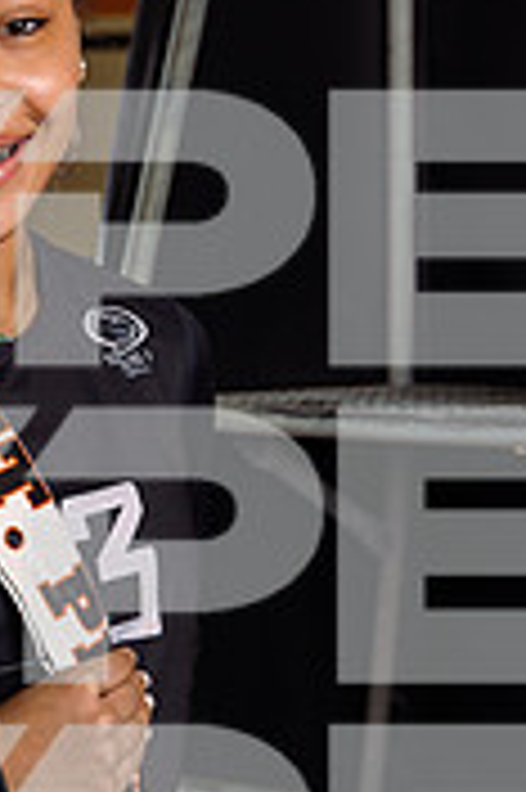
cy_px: 549
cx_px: -27
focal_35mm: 123
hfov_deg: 11.0
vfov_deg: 16.6
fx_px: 2701
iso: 160
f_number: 4.5
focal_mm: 48
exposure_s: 1/320
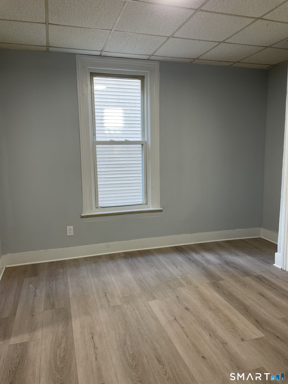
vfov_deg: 67.3
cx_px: 144
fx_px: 288
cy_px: 192
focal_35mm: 26
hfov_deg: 53.1
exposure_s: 1/60
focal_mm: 4.2
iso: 80
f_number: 1.6
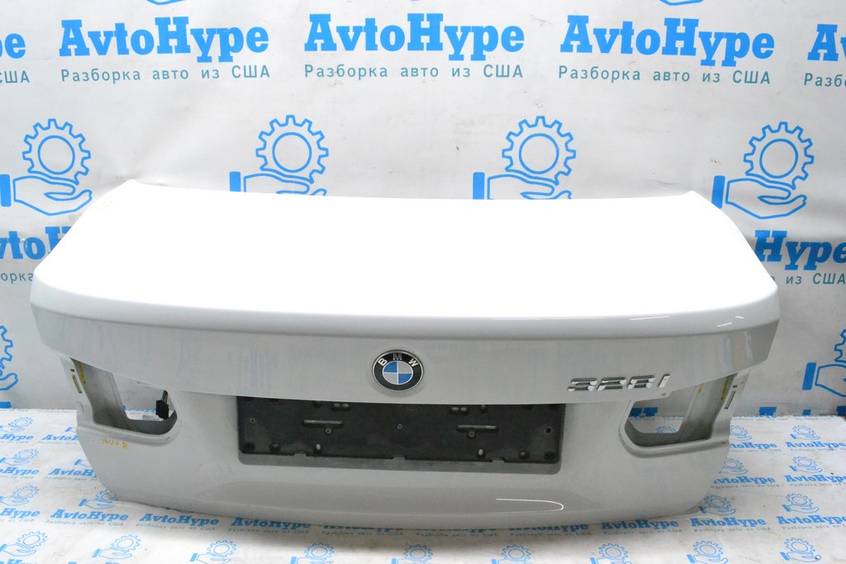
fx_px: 635
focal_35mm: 27
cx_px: 423
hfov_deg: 67.4
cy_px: 282
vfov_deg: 47.9
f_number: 9
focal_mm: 18
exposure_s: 1/160
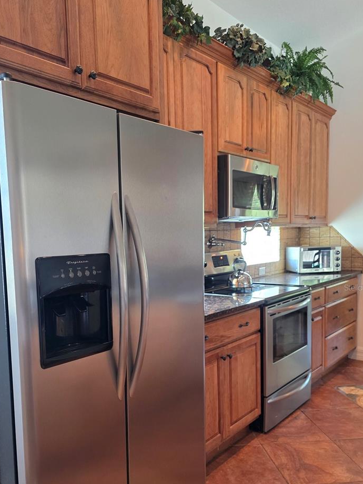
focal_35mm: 30
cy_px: 287
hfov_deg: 46.5
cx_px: 145
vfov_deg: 59.5
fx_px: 419
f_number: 1.7
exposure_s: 1/120
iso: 500
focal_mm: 6.3
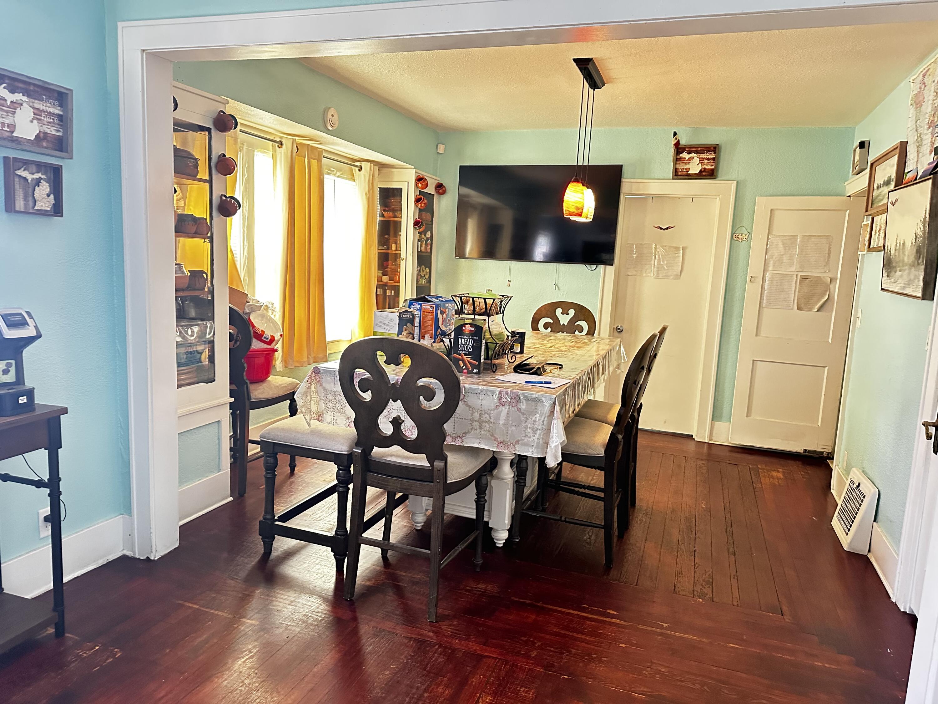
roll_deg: -2.2
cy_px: 352
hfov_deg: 71.6
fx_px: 650
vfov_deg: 56.8
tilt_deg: -7.9
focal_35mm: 24
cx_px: 469
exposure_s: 1/40
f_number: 1.78
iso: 800
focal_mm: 6.86
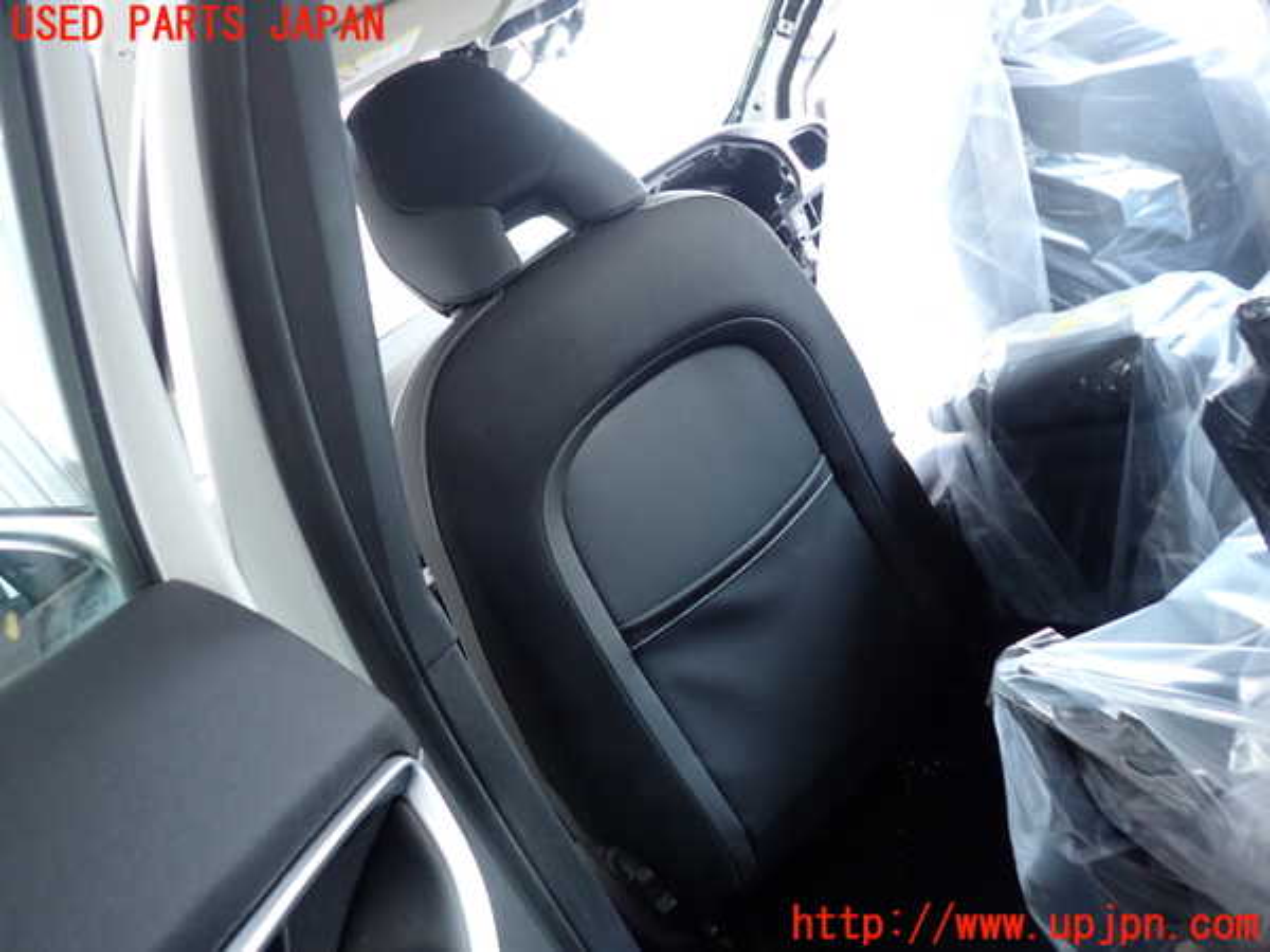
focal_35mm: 25
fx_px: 917
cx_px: 635
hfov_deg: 69.4
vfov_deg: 54.9
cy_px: 476
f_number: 2
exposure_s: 1/30
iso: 200
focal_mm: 4.5
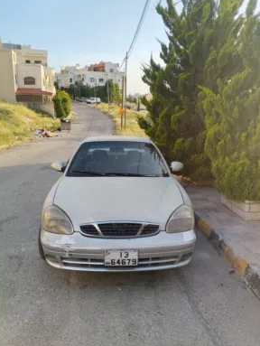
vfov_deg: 71.5
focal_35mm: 24
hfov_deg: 56.9
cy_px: 173
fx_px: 240
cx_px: 128
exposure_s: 1/136
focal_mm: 4.09
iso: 50
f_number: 1.6
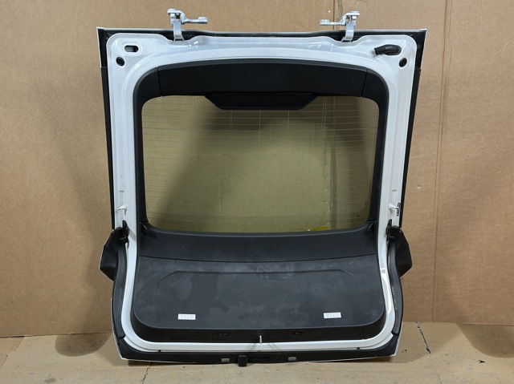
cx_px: 257
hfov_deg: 39.7
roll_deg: +0.2
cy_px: 192
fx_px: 712
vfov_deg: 30.2
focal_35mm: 48
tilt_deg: -15.8
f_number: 1.78
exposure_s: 1/50
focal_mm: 6.86
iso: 200
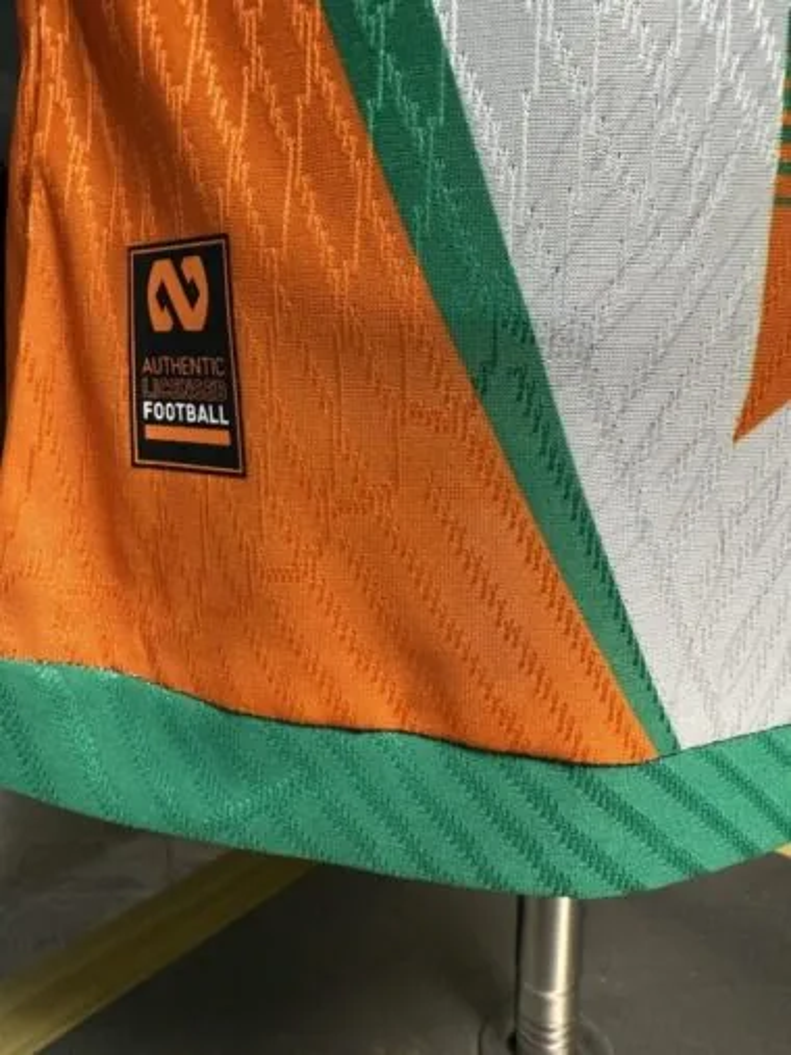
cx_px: 396
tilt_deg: -9.3
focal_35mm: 24
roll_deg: -1.0
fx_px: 732
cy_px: 528
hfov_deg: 56.8
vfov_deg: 71.6
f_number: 2.2
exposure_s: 1/50
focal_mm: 2.22
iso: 400
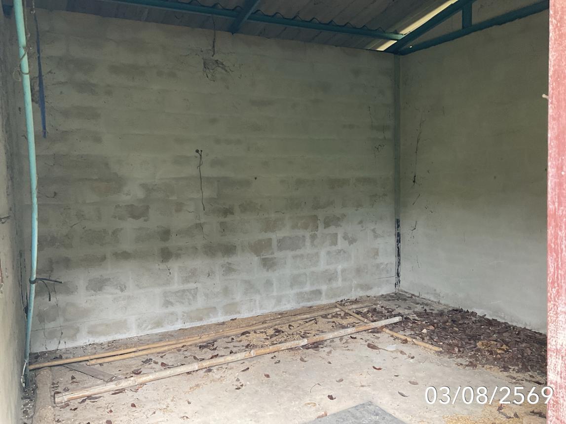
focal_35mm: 29
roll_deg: +2.0
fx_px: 474
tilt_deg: -4.5
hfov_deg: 61.7
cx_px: 283
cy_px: 212
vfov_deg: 48.2
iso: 100
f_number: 1.8
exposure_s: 1/50
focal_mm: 3
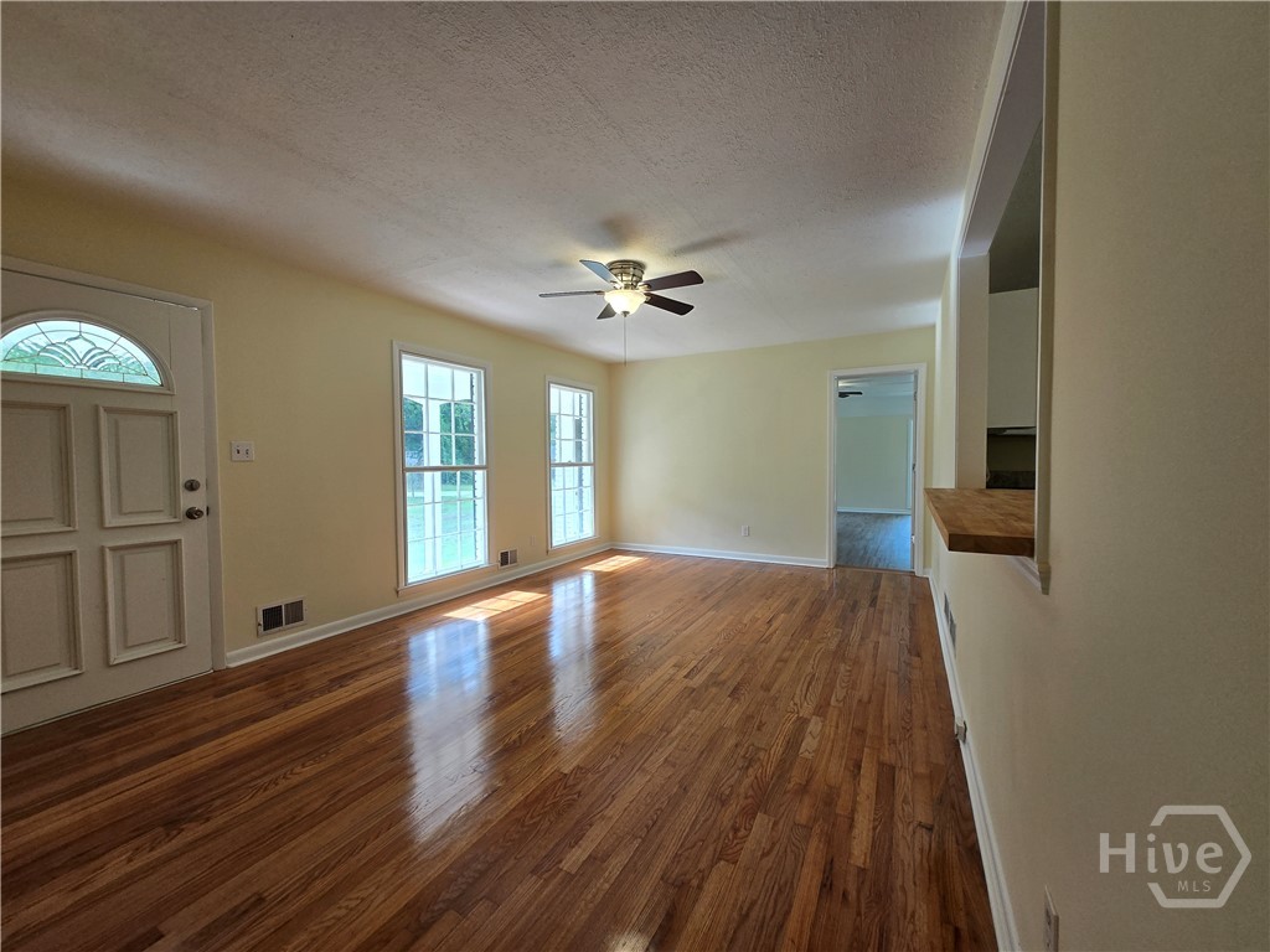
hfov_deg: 106.2
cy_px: 476
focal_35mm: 13
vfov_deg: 89.9
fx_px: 477
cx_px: 635
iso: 40
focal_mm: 1.7
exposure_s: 1/60
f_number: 2.2
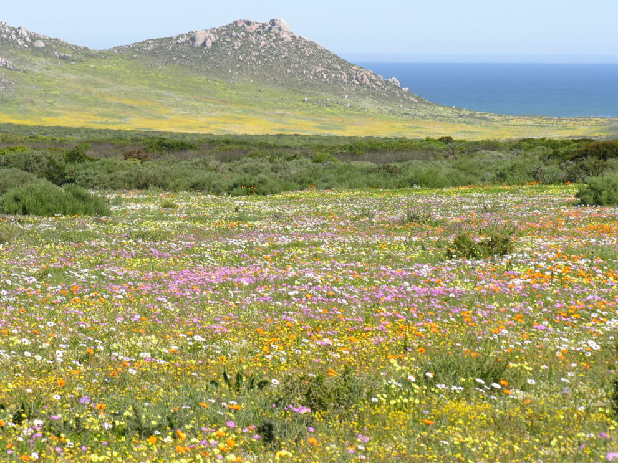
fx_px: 3427
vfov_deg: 7.7
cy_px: 232
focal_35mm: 192
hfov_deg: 10.3
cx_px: 309
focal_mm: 49
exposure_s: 1/155
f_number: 6.5
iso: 50
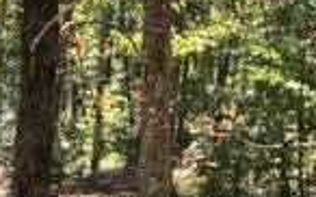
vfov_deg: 10.0
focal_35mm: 130
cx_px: -132
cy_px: 212
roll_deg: -2.2
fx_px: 1119
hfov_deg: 15.1
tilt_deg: -3.5
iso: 20
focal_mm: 3.99
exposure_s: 1/651
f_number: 1.8
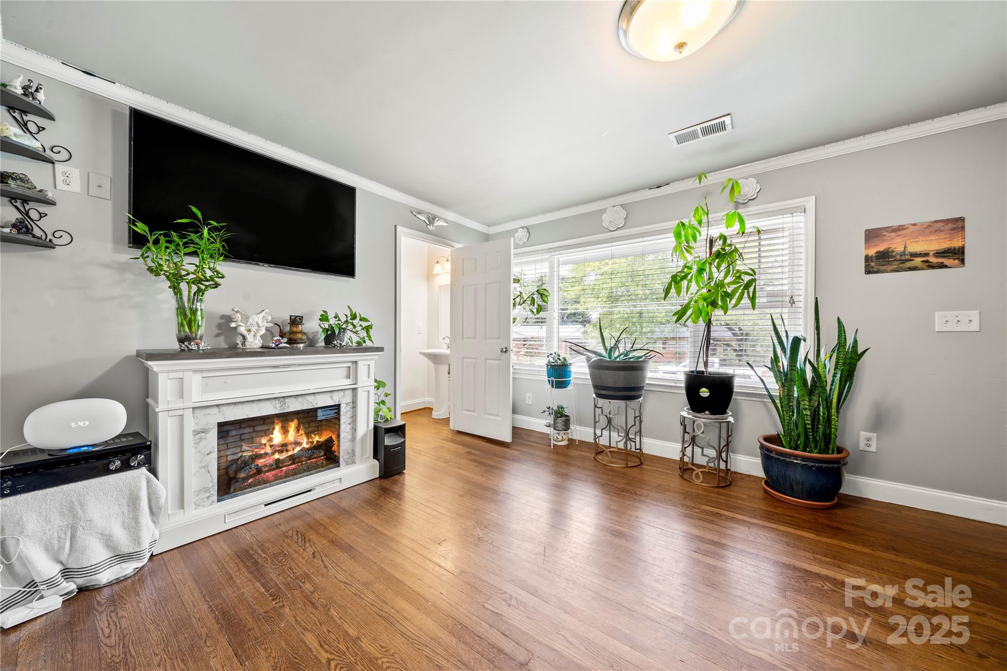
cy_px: 336
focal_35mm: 12
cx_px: 504
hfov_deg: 112.6
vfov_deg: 90.0
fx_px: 336
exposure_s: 5
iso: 100
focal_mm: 12
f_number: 9
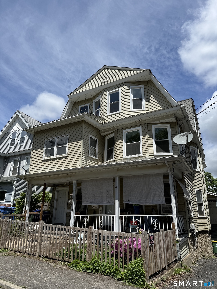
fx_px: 201
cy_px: 144
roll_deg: -0.6
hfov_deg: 56.8
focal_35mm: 24
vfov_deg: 71.6
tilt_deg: +20.5
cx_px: 108
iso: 80
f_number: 1.78
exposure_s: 1/6173
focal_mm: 6.76
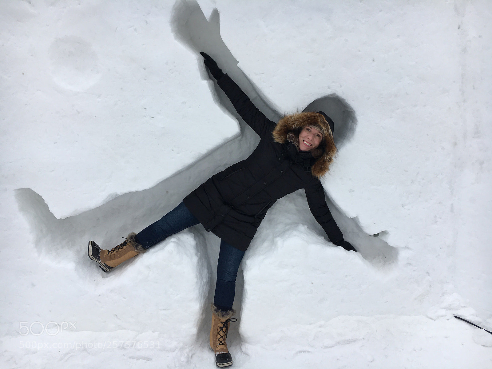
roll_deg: +0.8
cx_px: 246
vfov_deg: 48.2
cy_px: 184
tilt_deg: -14.1
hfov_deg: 61.7
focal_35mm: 29
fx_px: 412
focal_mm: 4.15
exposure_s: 1/1183
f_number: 2.2
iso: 25
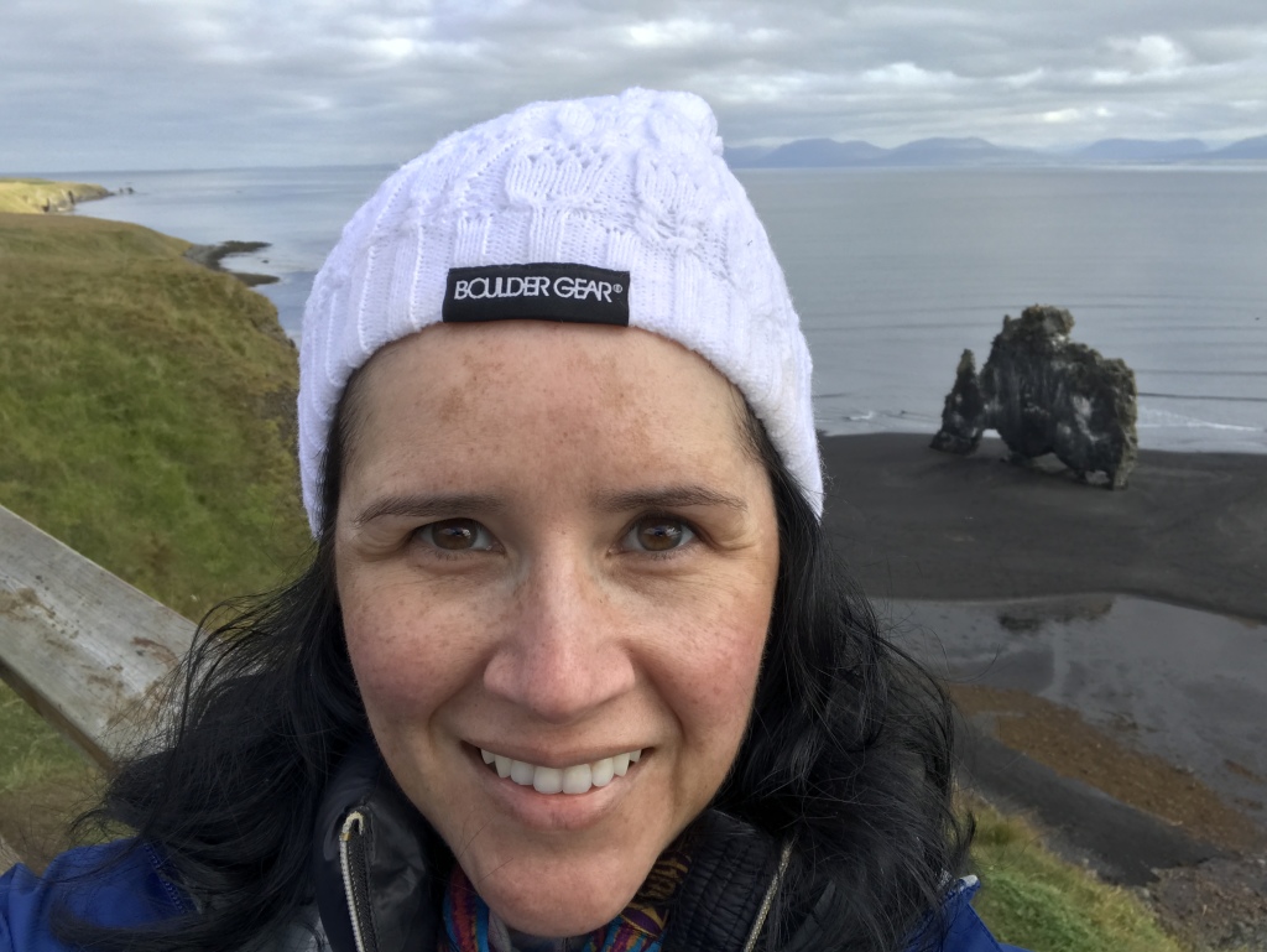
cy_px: 476
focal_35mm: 32
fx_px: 1172
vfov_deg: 44.2
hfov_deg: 56.8
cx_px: 634
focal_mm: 2.87
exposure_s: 1/385
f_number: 2.2
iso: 25
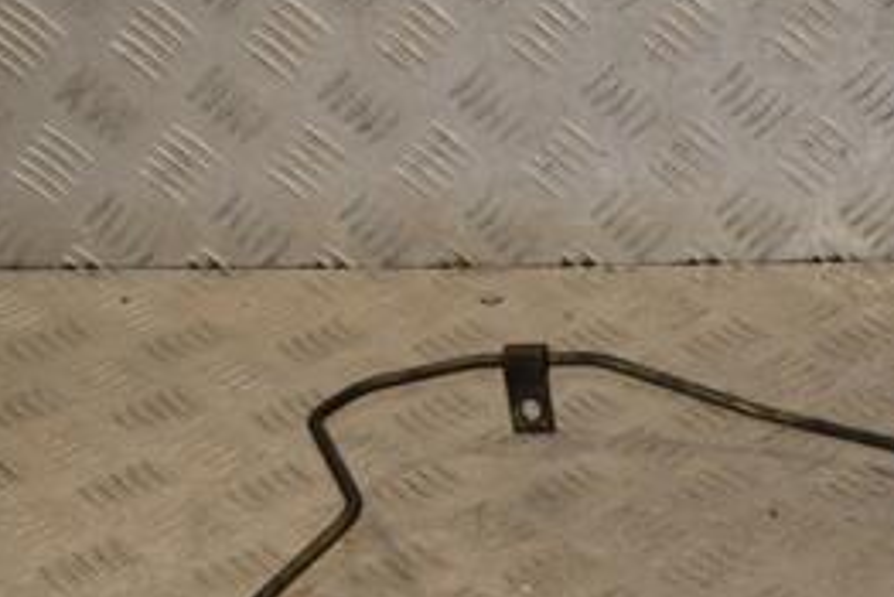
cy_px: 635
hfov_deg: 19.4
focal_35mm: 103
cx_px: 822
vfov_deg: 13.1
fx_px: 2559
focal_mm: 30
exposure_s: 1/200
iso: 800
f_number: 8
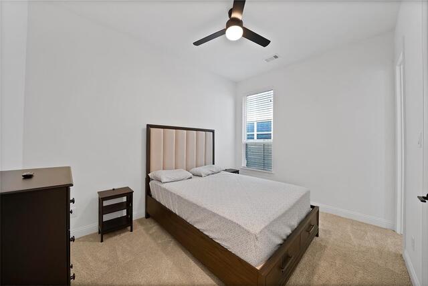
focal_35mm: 12
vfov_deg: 90.1
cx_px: 214
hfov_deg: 112.6
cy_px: 143
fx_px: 143
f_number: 9
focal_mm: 12
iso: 640
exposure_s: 1/1.67
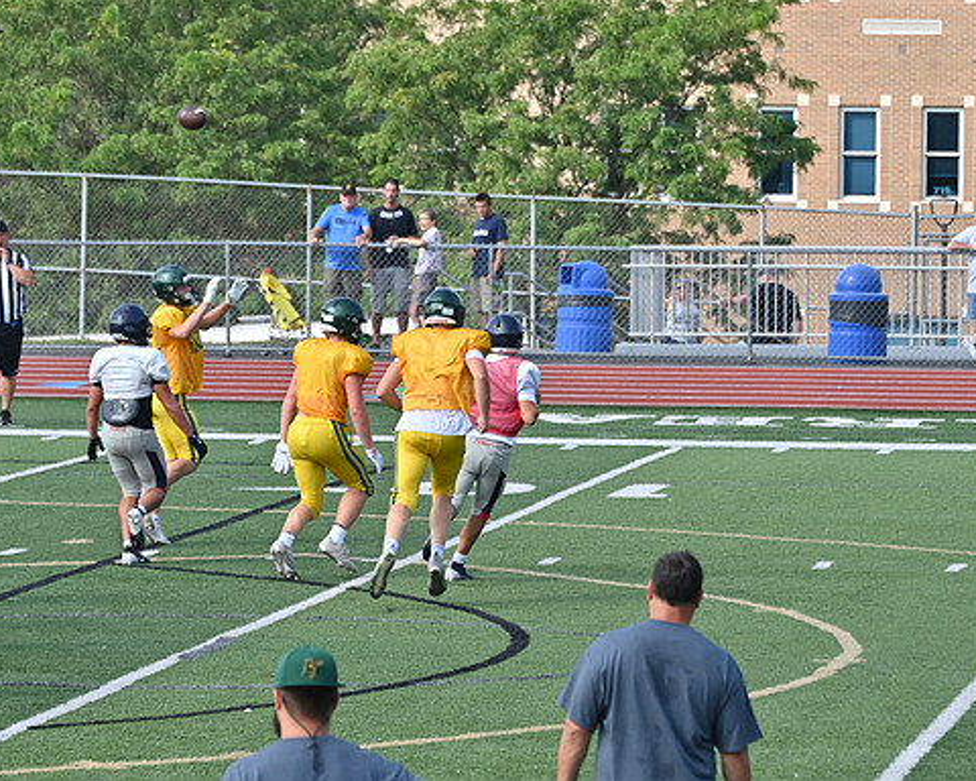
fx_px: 7857
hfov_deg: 7.1
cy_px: 389
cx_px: 449
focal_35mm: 272
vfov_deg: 5.7
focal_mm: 160
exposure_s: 1/800
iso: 220
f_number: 5.6
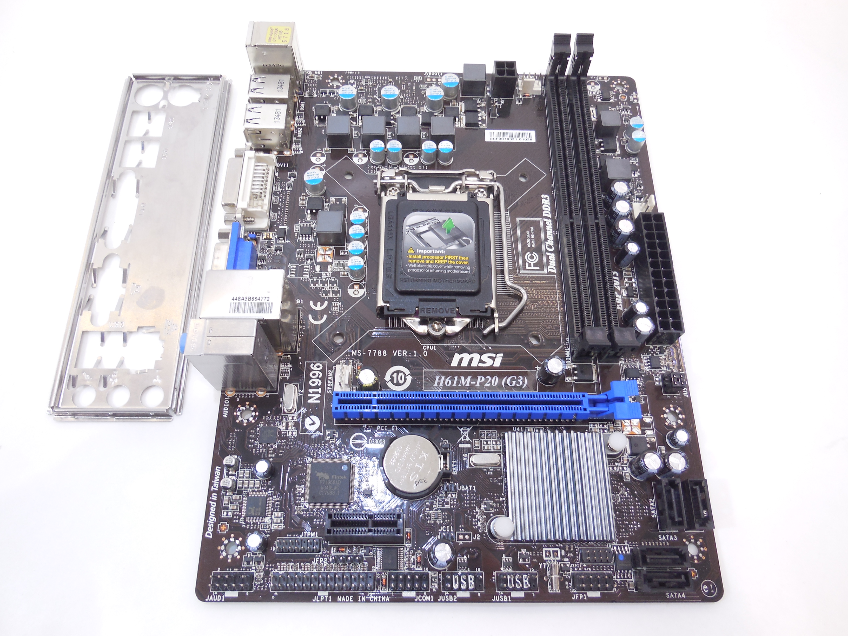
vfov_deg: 54.9
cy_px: 318
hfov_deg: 69.4
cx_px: 424
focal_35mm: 25
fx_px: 612
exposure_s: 1/50
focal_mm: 4.5
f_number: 3.1
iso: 125
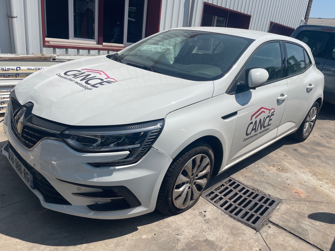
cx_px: 168
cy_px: 126
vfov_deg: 53.1
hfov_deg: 67.3
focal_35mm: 26
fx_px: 252
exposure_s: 1/6897
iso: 32
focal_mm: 4.2
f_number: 1.6
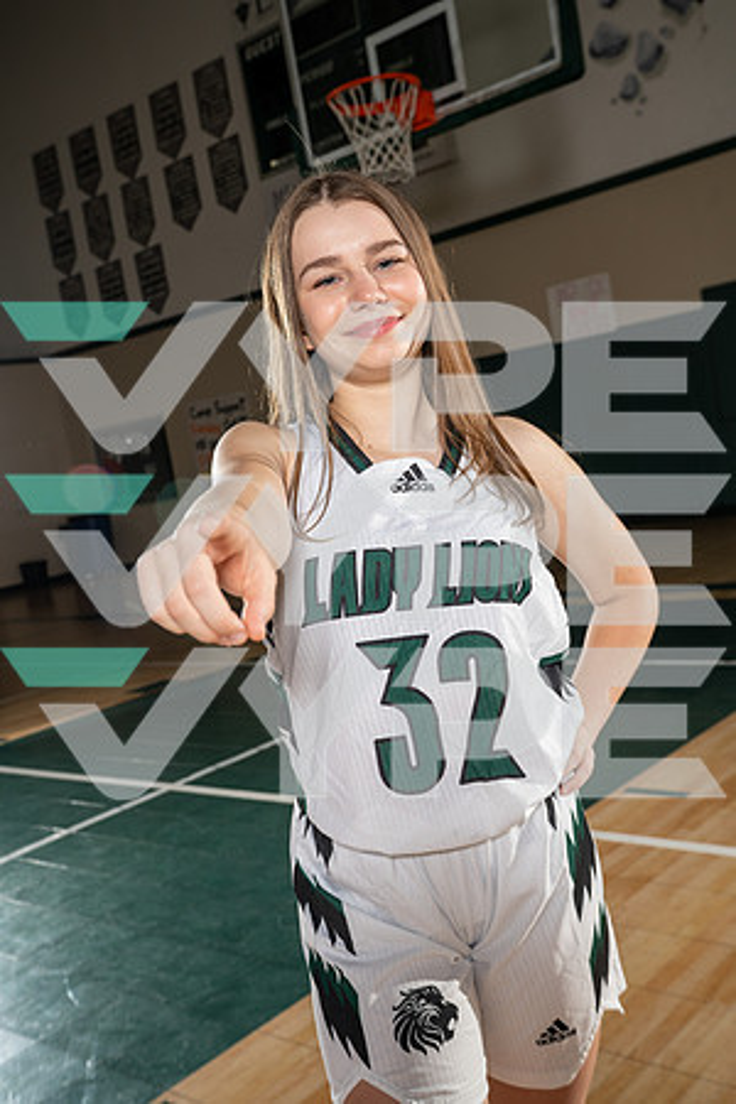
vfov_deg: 50.7
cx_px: 368
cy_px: 552
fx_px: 1165
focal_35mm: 38
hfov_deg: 35.1
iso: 320
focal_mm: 38
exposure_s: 1/250
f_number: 6.3
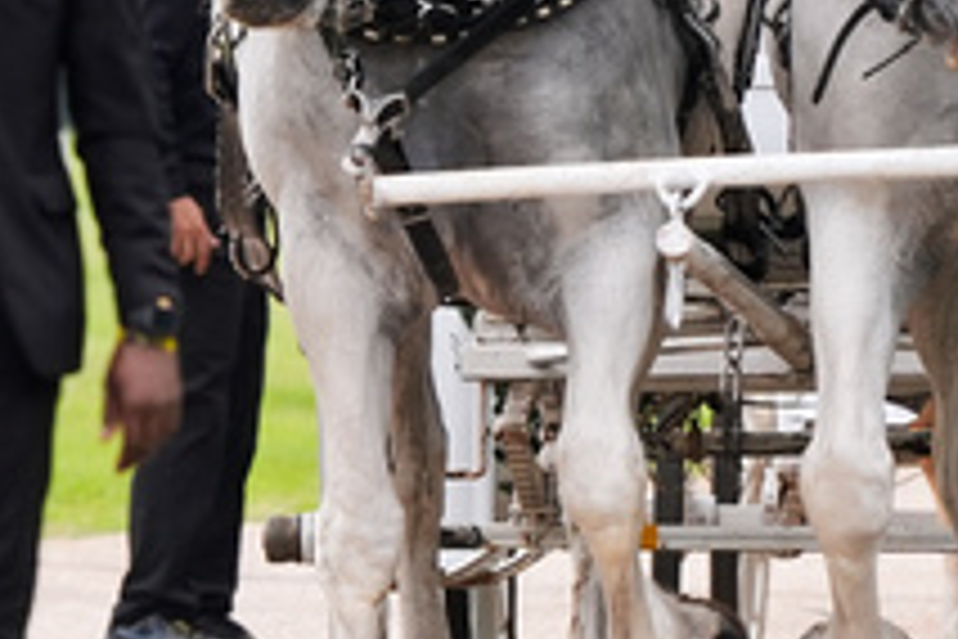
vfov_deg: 0.7
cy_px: -194
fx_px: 51116
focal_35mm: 1921
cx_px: 1700
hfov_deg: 1.1
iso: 500
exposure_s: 1/500
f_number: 6.3
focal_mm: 400
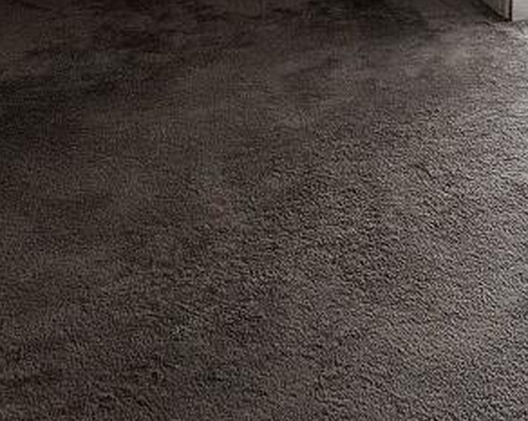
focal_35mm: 48
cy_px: -181
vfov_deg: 25.2
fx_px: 749
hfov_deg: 34.7
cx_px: 544
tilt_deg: -4.6
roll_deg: -1.4
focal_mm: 2.22
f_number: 2.2
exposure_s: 1/381
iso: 64
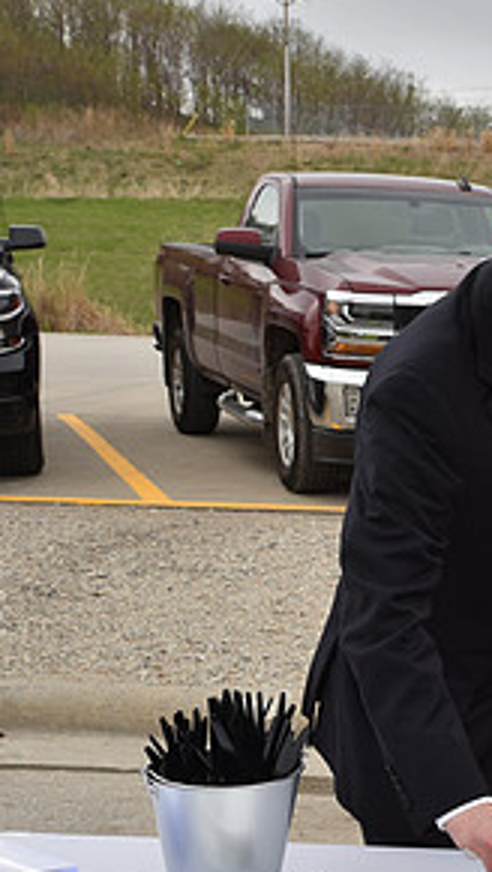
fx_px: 1691
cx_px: 792
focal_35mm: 73
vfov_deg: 28.8
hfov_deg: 15.0
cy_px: 559
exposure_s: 1/200
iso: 100
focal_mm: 35
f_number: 9
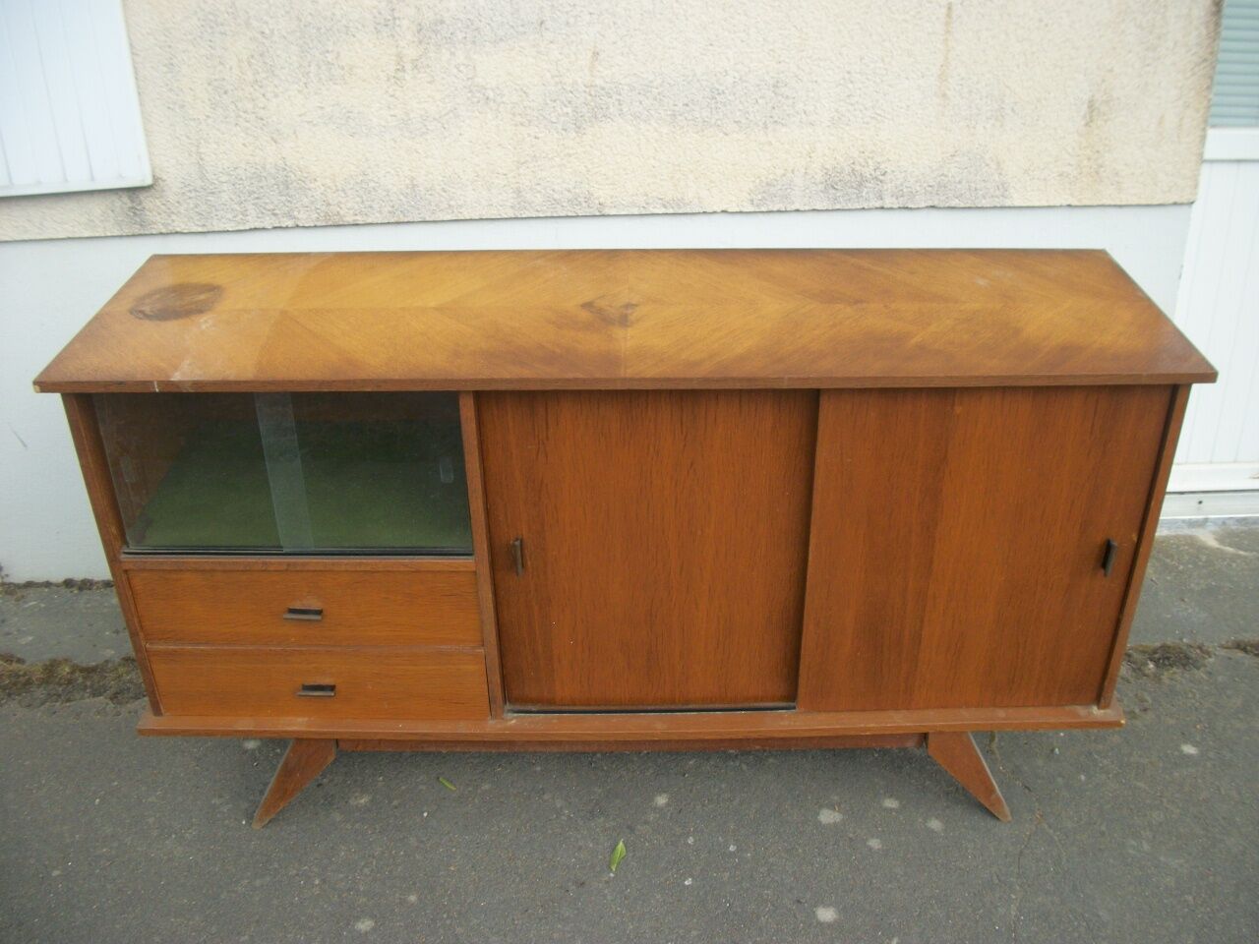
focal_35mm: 32
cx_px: 630
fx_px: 1164
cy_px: 472
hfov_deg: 56.8
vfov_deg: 44.2
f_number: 8.8
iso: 80
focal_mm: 5.7
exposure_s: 1/80
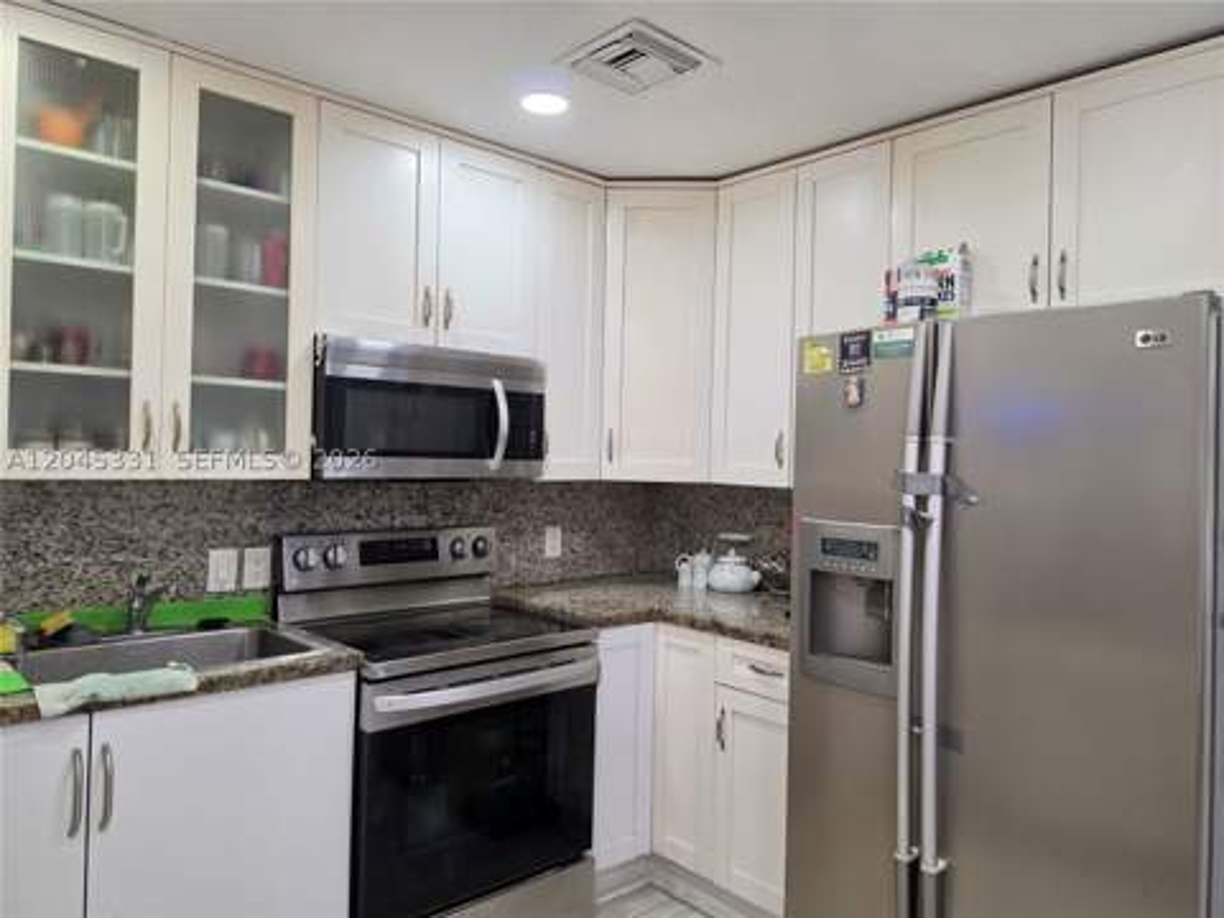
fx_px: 813
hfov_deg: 73.9
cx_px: 612
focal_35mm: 23
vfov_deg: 58.9
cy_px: 459
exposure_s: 1/120
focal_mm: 6.5
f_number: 1.4
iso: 80
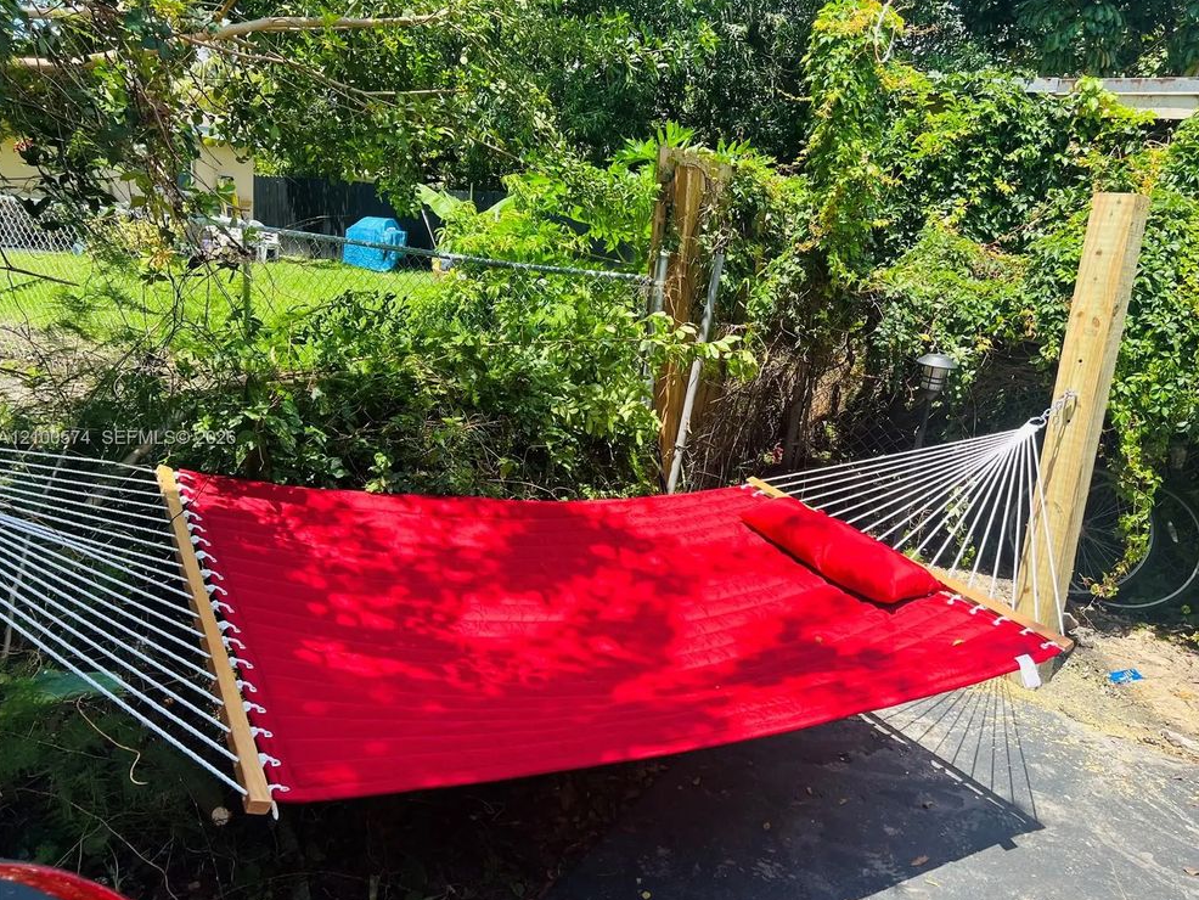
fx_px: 935
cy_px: 439
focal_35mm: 27
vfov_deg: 51.4
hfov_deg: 65.3
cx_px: 617
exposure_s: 1/1112
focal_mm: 5.7
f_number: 1.5
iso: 50
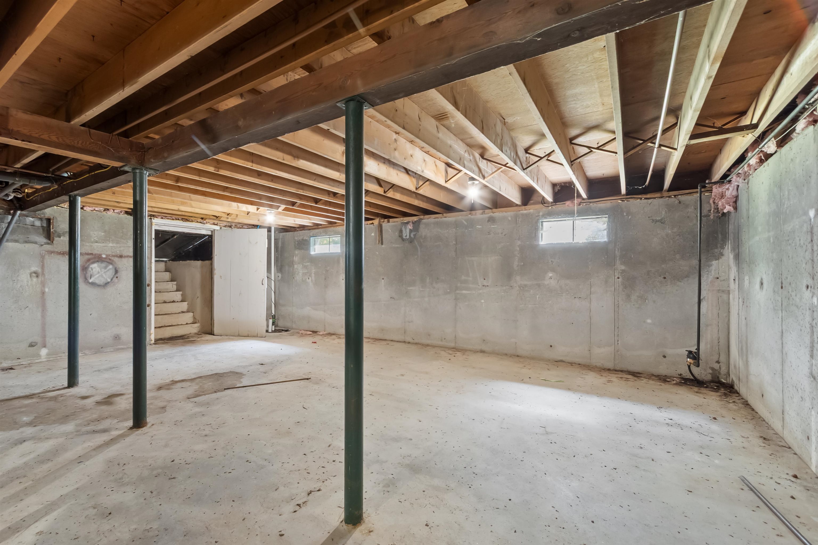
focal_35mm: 15
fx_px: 341
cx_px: 409
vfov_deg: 77.3
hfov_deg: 100.4
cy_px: 272
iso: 320
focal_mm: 10
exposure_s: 5
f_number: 8
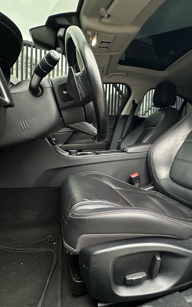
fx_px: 167
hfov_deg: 58.8
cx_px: 122
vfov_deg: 85.1
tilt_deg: -2.7
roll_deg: -3.1
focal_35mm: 20
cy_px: 152
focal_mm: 2.22
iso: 640
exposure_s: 1/60
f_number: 2.2
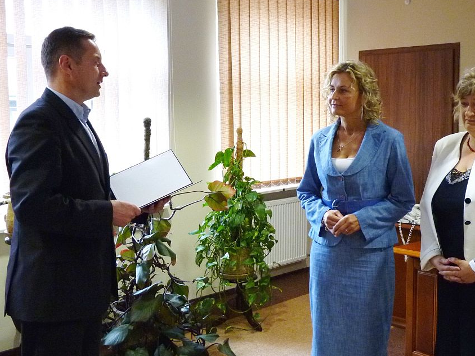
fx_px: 617
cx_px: 280
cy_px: 166
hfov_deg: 41.9
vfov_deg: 32.2
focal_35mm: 45
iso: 400
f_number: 3
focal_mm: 6.8
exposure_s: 1/30
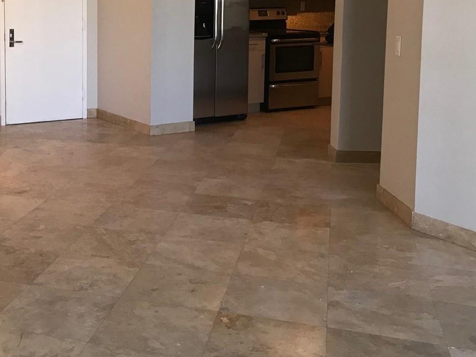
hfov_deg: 35.4
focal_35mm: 52
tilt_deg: -7.0
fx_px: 715
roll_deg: +0.4
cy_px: 71
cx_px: 80
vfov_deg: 27.5
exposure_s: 1/30
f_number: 1.8
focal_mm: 3.99
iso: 25
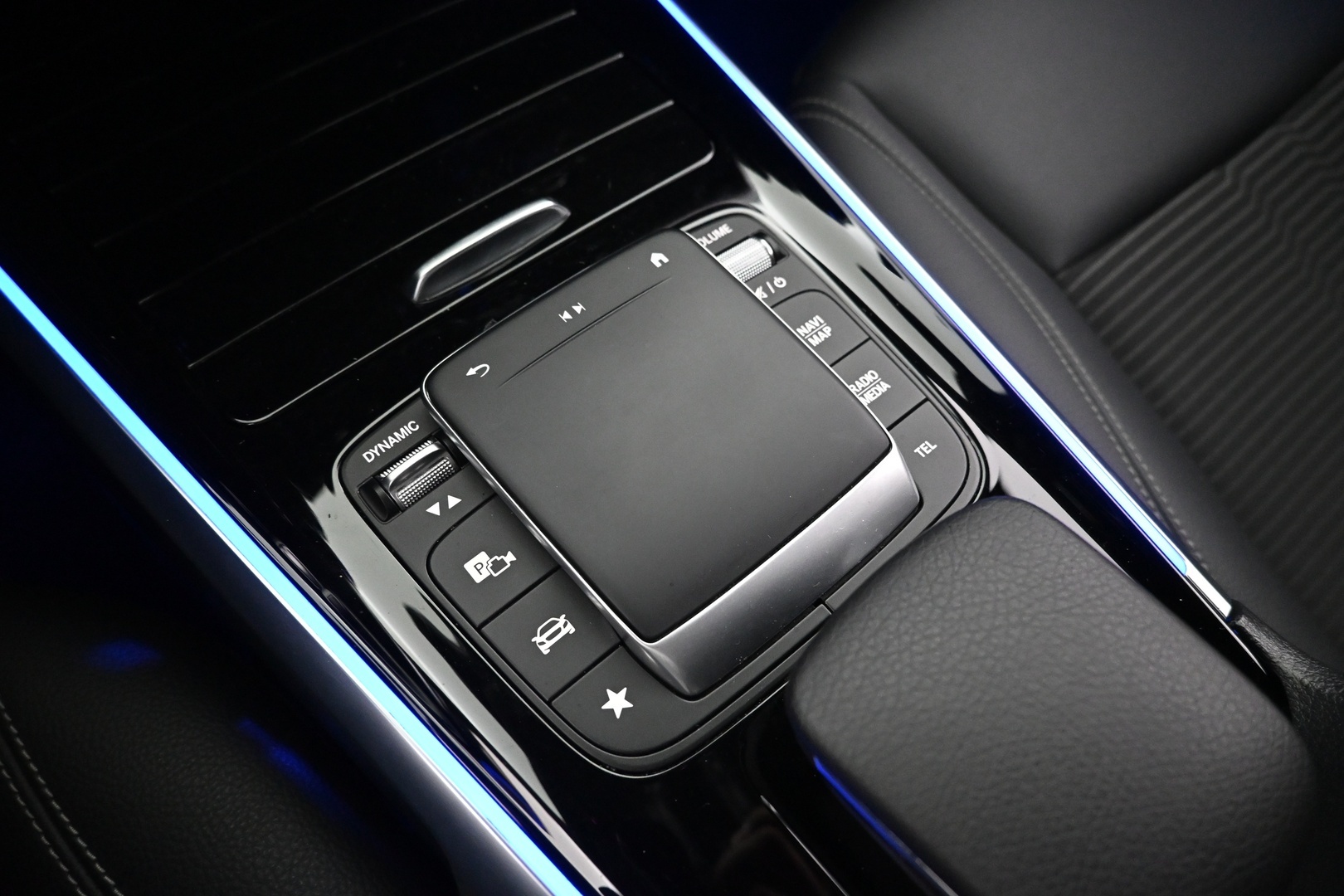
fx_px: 896
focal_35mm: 24
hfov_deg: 73.7
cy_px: 448
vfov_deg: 53.1
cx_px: 672
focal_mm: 16
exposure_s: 1/30
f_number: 4
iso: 4500
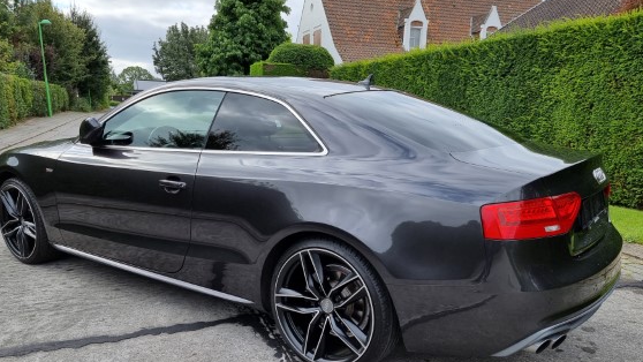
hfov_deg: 64.3
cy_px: 247
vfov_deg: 38.4
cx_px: 313
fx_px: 512
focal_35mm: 30
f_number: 1.8
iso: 50
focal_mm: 6.7
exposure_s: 1/289
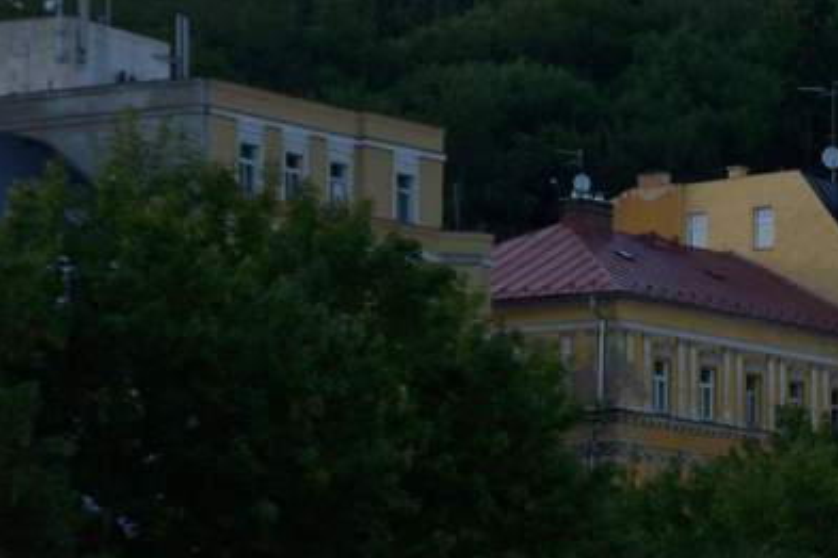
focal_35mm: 225
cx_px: 610
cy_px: 302
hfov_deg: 9.1
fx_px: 5237
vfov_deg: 6.1
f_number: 4
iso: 200
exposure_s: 1/160
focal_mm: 28
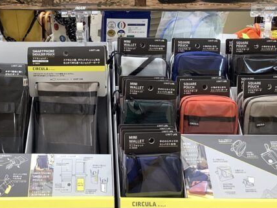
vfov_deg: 25.1
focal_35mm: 58
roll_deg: -0.9
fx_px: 464
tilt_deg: -15.2
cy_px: 65
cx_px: 106
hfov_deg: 33.1
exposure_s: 1/60
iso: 50
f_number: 2.4
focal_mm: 3.3
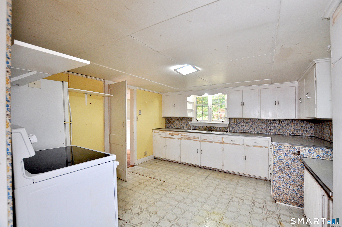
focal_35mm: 15
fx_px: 142
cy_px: 114
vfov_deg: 77.2
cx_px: 171
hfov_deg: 100.5
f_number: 5
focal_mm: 10
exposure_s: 1/40
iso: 400
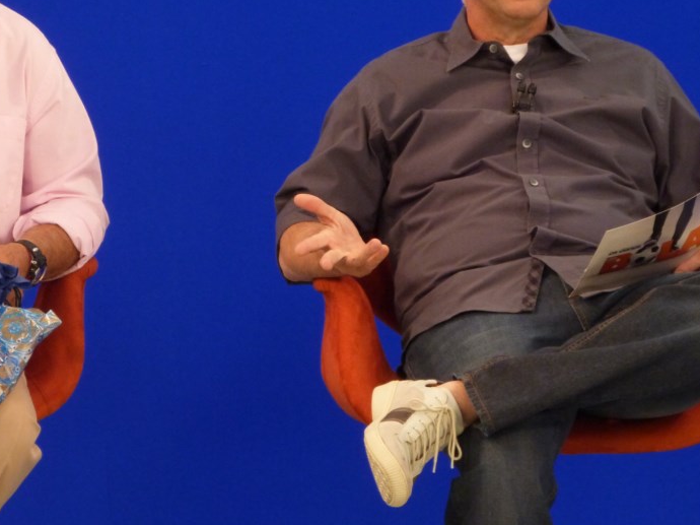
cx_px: 244
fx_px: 5013
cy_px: 159
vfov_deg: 6.0
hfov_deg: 8.0
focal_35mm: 248
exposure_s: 1/60
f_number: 3.7
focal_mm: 30.1
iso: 400
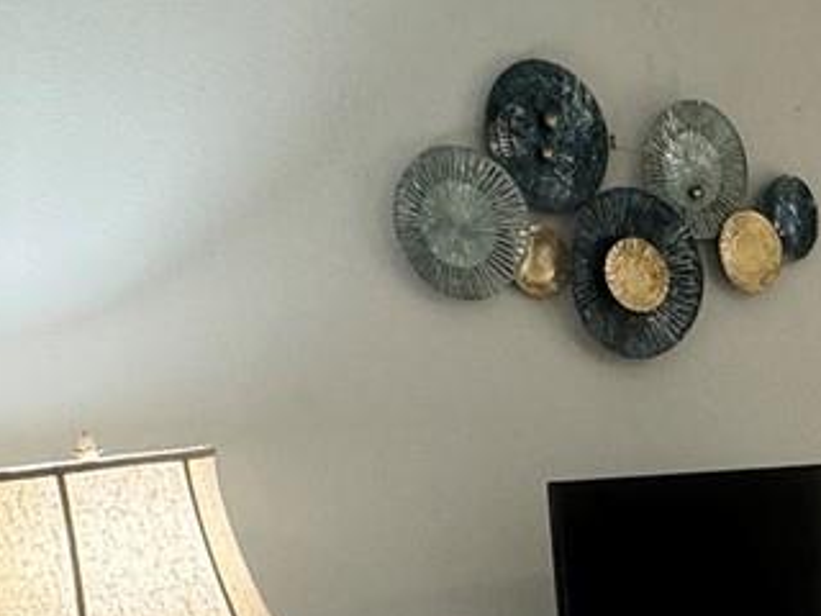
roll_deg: +2.4
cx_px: 924
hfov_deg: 25.6
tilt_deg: -9.9
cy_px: 711
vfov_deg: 19.9
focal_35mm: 70
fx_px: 1660
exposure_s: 1/120
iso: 160
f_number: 2.2
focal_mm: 2.22
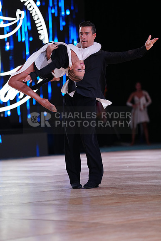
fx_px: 1173
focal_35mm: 175
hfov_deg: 7.9
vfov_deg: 11.7
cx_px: 80
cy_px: 120
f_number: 2.8
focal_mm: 175
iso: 1250
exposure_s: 1/500
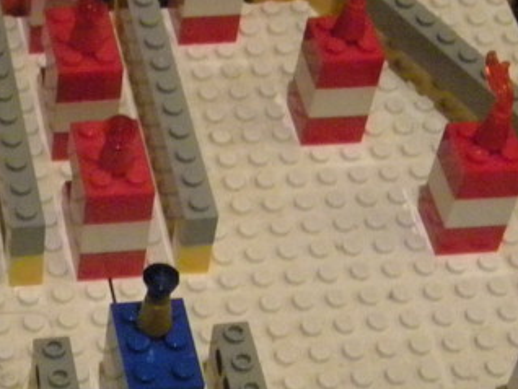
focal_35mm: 116
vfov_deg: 12.6
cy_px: 404
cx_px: 54
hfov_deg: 16.7
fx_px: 1737
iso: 800
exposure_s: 1/3.2
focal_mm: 7.3
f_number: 3.8
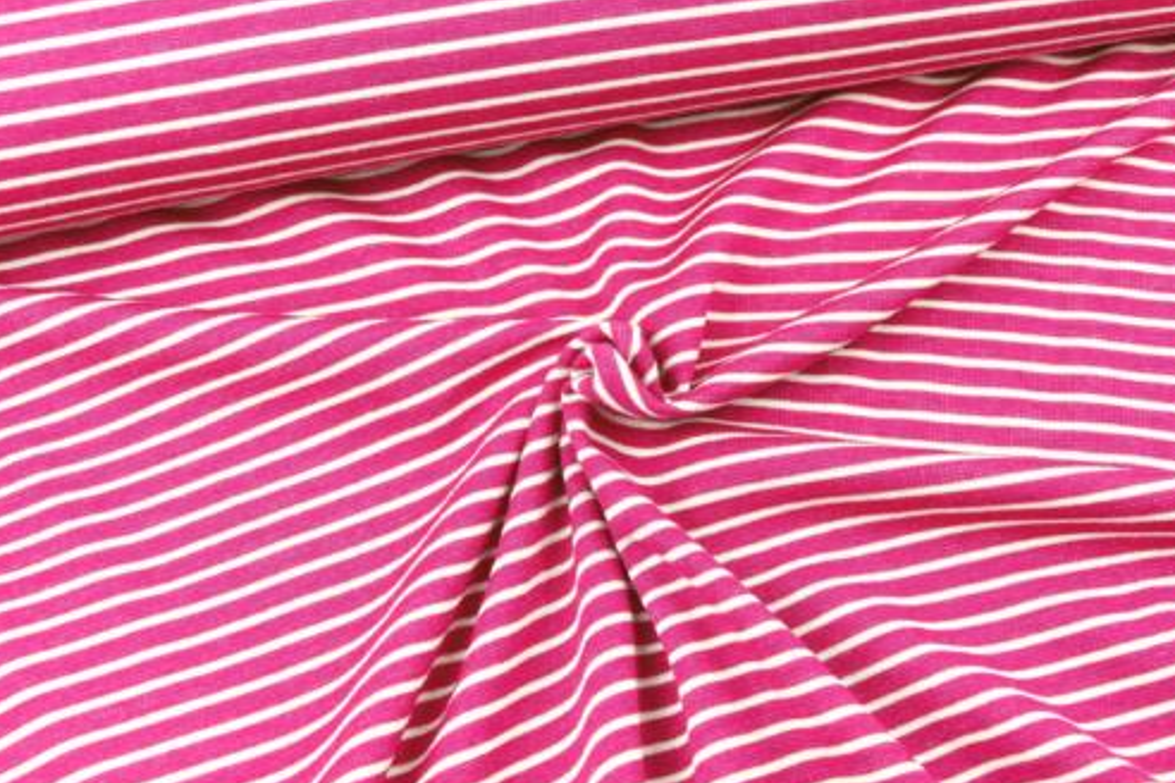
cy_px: 383
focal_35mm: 55
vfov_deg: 24.6
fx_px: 1795
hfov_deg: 36.2
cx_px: 609
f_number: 3.4
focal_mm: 19.11
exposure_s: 1/80
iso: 250
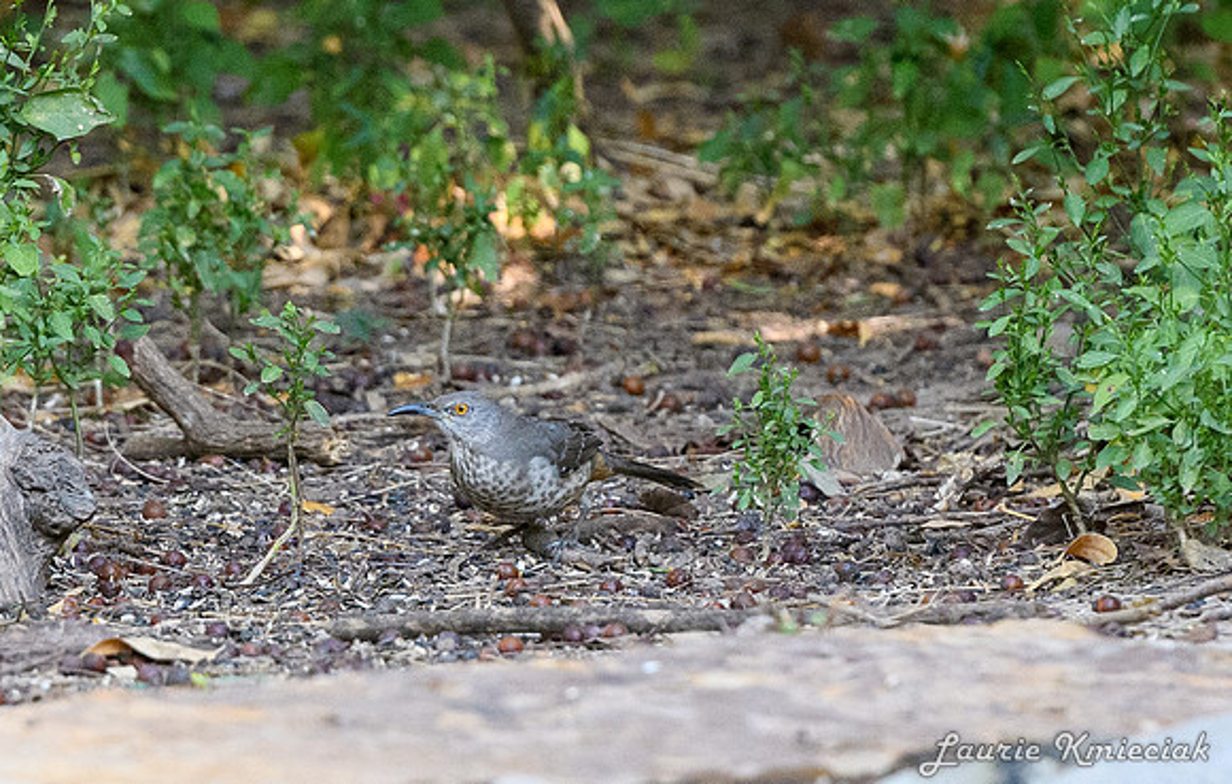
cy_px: 392
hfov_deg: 2.5
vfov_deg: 1.6
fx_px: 28434
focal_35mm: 843
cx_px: 538
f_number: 4
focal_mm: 200
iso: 2200
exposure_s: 1/1250
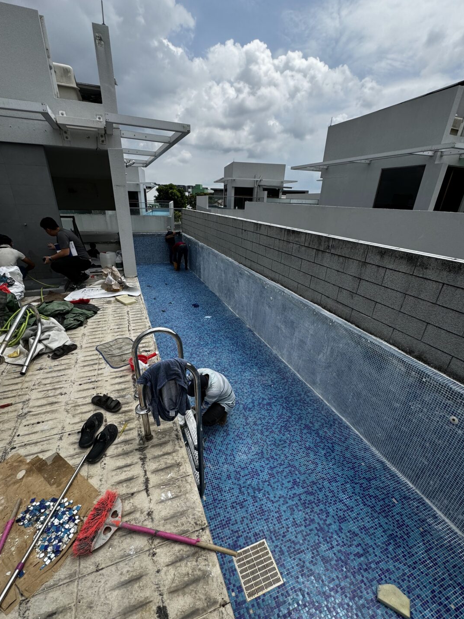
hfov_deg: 81.7
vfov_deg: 98.1
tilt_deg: -24.8
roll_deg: -1.3
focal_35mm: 15
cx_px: 225
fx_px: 268
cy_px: 324
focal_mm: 2.22
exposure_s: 1/2342
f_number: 2.2
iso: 40
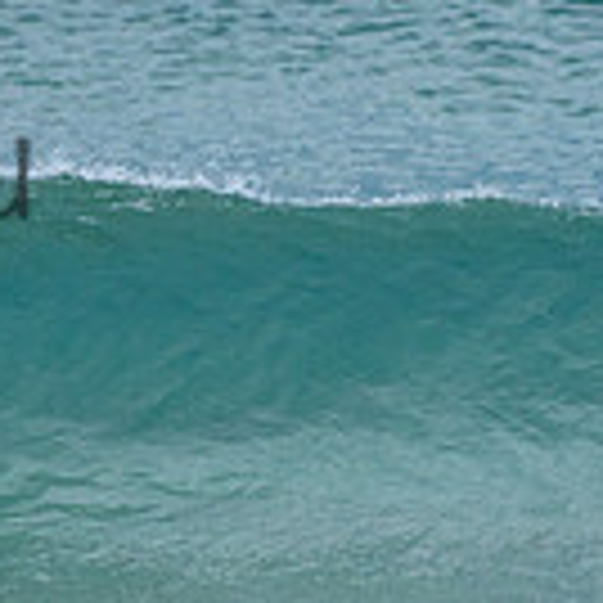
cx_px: -480
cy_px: 92
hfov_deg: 0.8
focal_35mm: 2252
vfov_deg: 0.8
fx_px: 44383
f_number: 5.6
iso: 450
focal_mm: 500
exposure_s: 1/2000
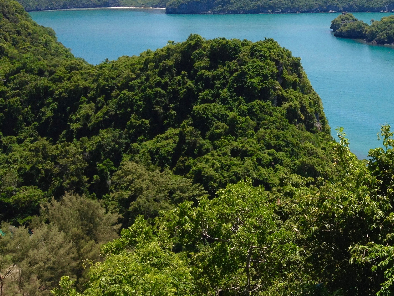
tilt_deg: -8.0
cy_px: 31
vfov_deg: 21.8
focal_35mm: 66
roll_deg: +0.8
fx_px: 751
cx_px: 359
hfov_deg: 28.2
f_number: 2.4
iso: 50
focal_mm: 4.28
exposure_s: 1/1672
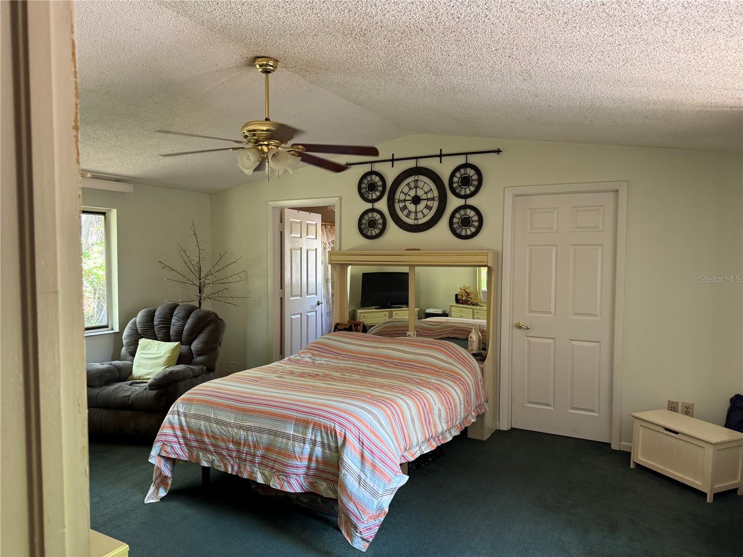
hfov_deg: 71.6
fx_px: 515
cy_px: 278
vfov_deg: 56.8
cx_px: 372
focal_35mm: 24
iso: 200
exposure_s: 1/60
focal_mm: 6.76
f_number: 1.78
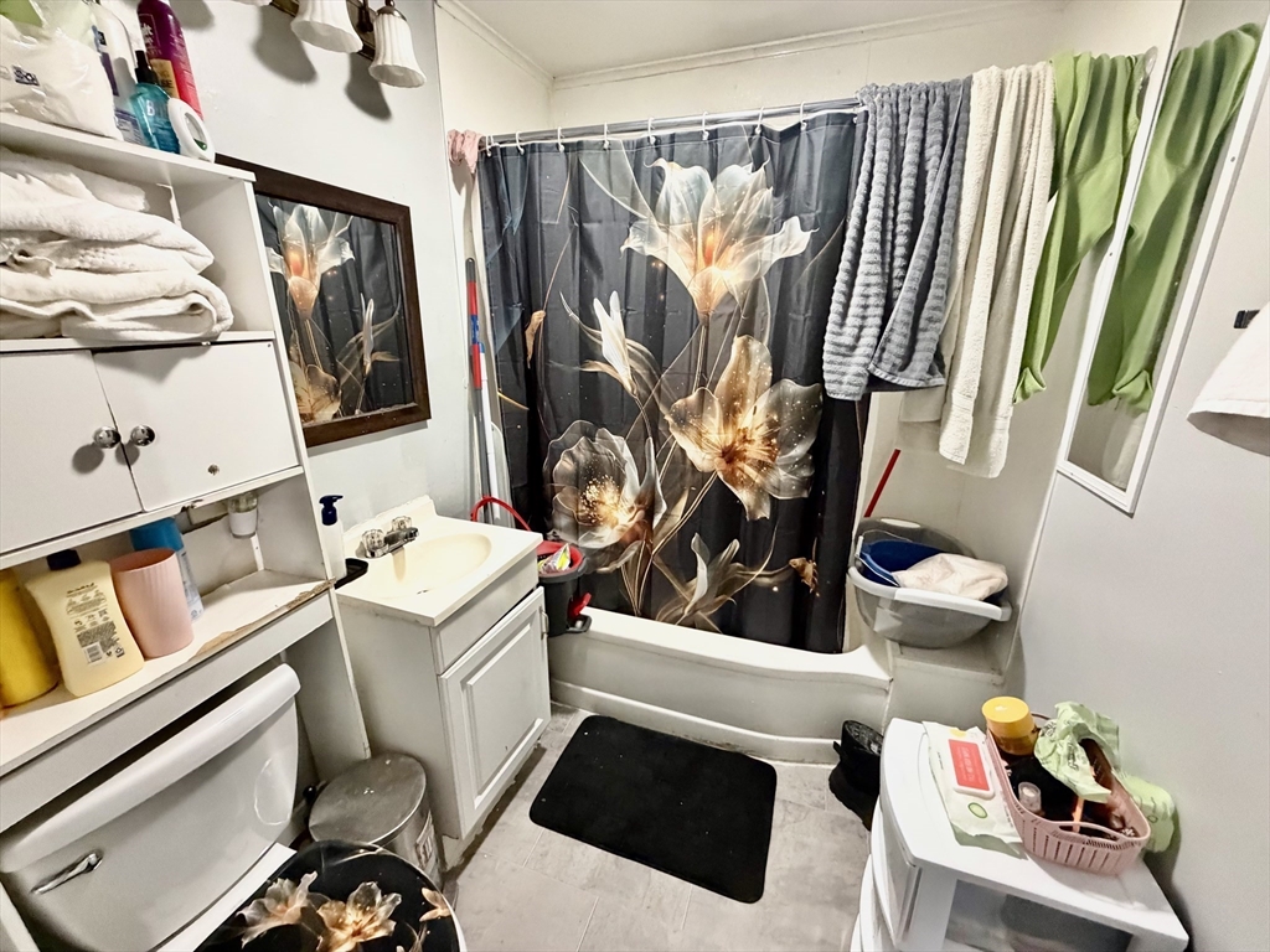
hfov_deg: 102.1
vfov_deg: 85.7
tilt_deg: -16.4
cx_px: 635
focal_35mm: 14
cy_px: 476
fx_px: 514
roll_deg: +0.0
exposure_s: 1/60
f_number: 2.2
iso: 640
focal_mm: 2.22
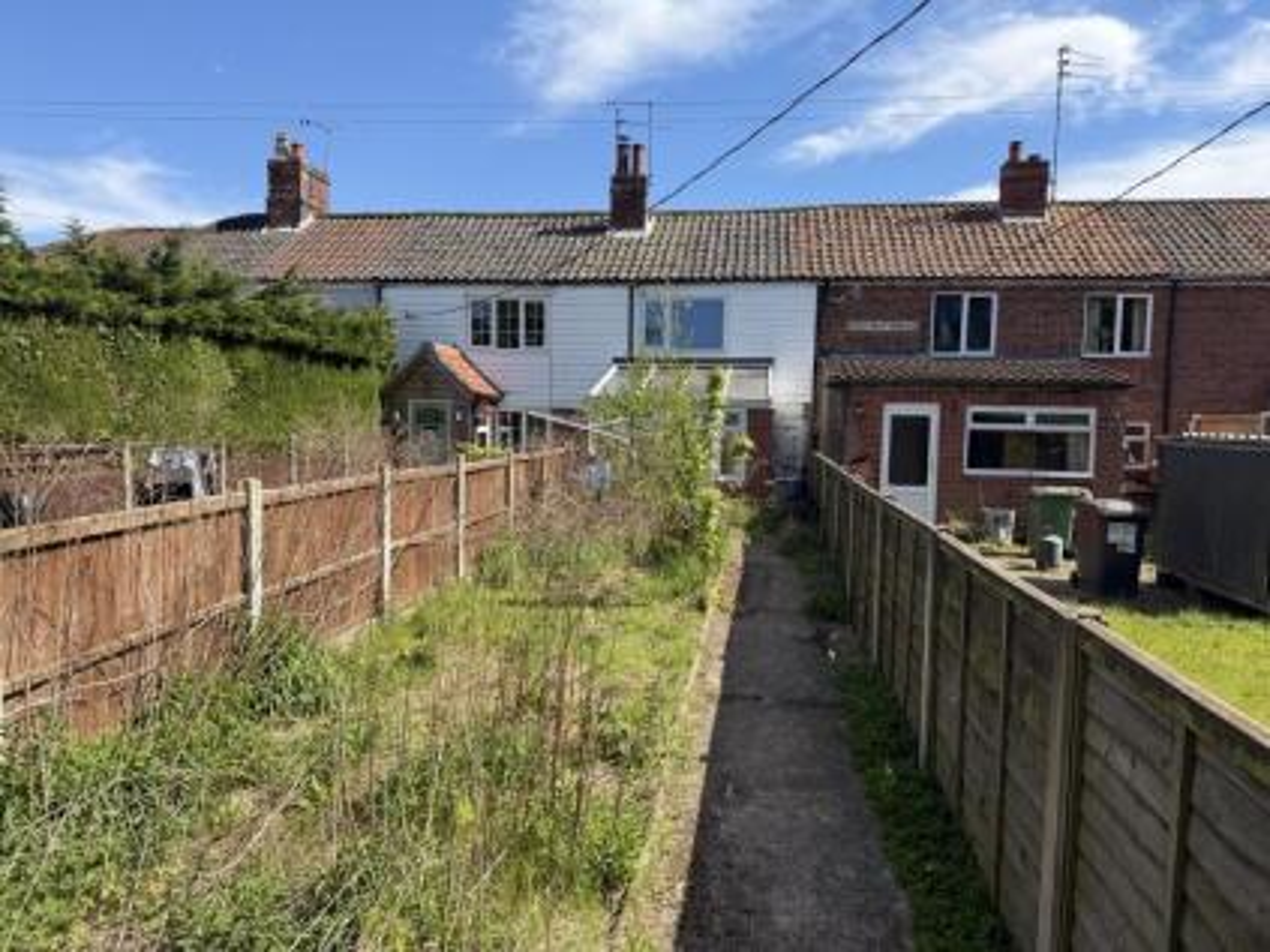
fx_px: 880
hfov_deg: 71.6
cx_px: 635
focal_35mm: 24
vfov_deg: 56.8
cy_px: 476
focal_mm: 6.76
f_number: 1.78
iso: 80
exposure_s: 1/2703
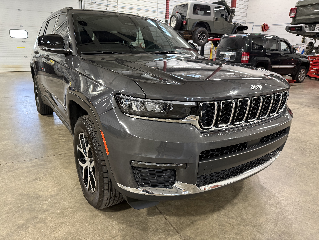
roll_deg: -1.9
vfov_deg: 56.8
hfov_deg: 71.6
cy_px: 120
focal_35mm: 24
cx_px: 160
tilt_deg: -17.2
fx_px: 221
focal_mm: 6.76
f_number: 1.78
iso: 400
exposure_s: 1/60
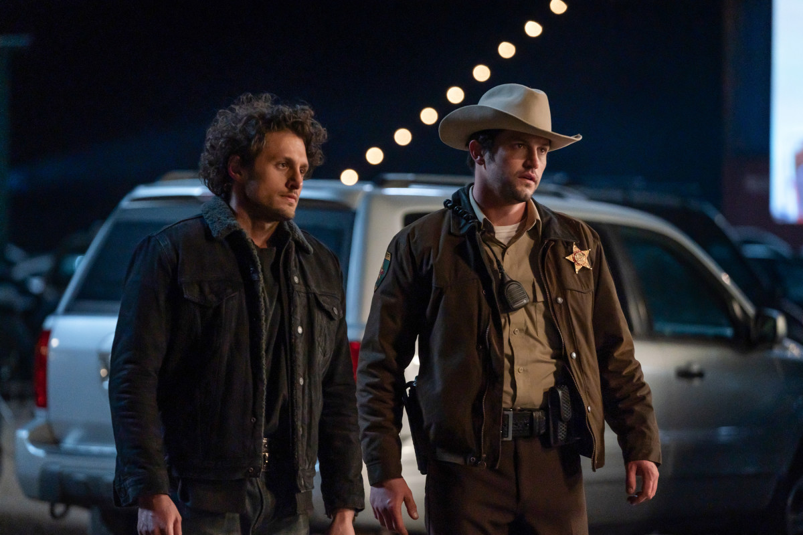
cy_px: 268
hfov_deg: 13.2
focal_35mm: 156
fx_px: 3479
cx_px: 402
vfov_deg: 8.8
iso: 10000
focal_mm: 156
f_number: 3.5
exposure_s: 1/200
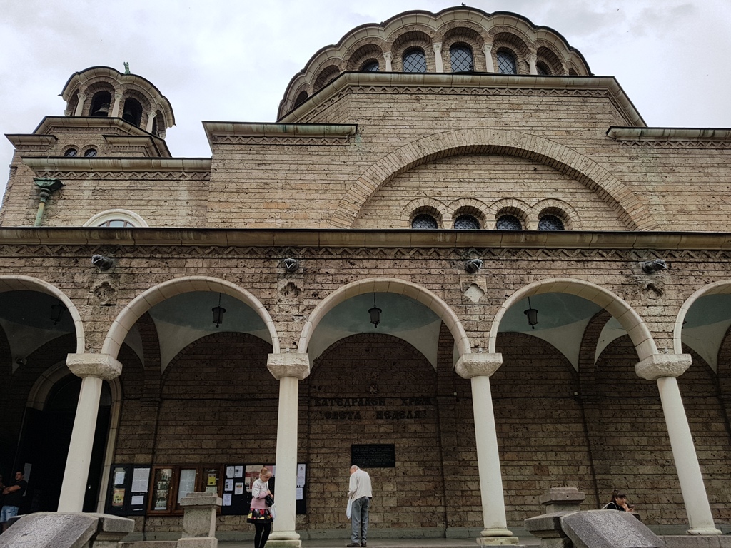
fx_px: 549
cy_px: 274
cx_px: 366
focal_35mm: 26
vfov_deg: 53.1
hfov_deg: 67.3
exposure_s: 1/2024
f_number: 1.7
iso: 50
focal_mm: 4.2
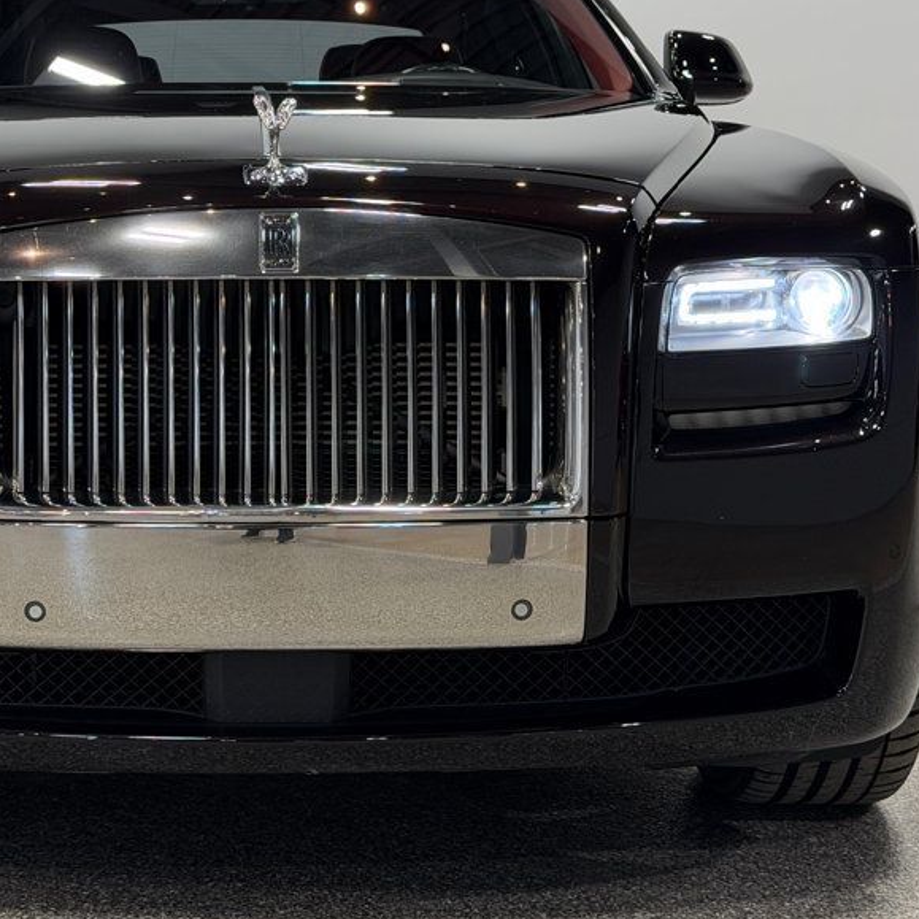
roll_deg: -0.5
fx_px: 2253
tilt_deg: -5.1
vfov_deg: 23.0
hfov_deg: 22.9
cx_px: 252
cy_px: 341
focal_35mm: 75
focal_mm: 6.76
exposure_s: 1/151
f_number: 1.78
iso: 50
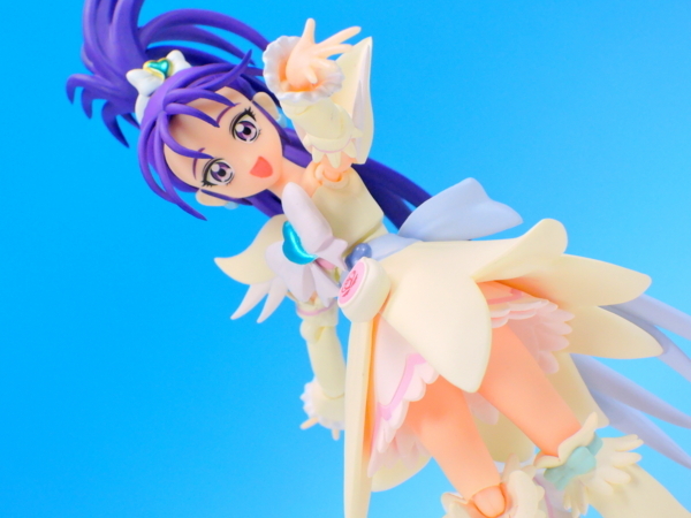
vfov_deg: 12.3
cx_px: 346
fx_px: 2395
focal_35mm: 120
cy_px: 259
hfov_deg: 16.4
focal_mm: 25.5
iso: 800
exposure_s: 1/15
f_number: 7.1
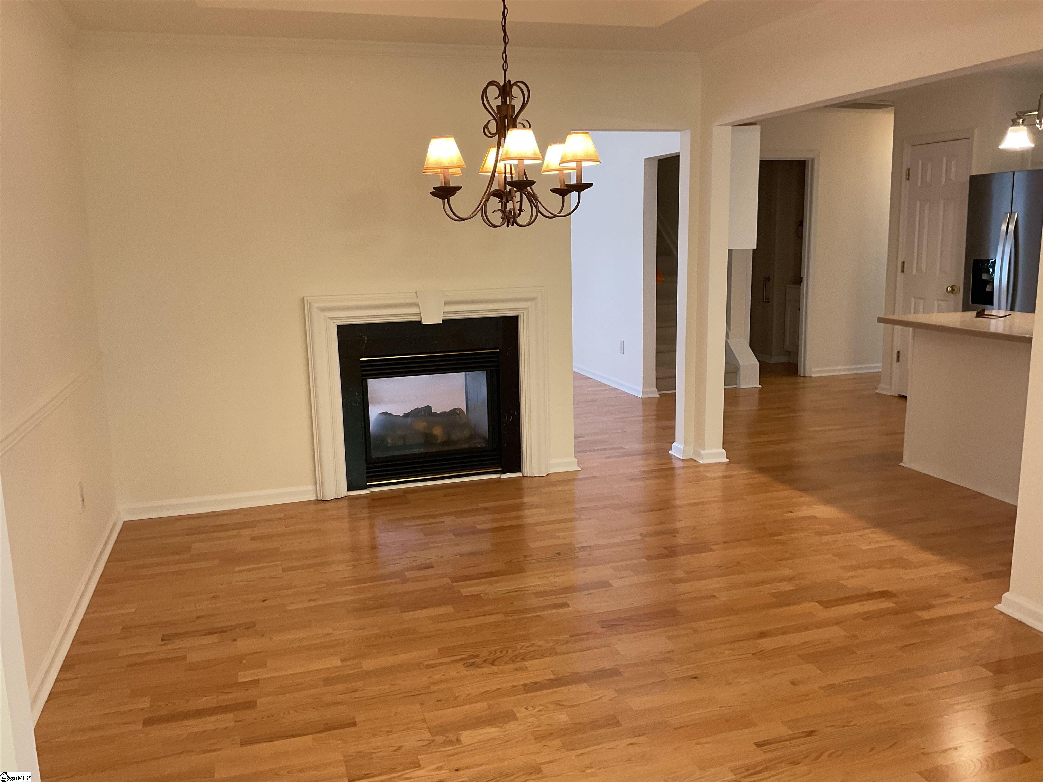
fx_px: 874
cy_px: 391
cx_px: 522
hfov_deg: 61.7
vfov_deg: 48.2
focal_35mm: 29
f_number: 1.8
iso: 80
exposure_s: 1/60
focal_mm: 3
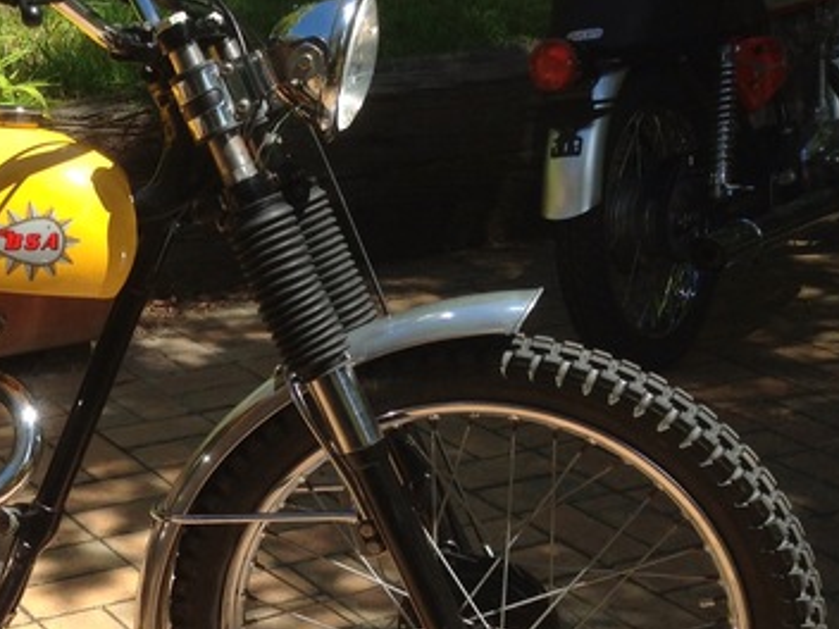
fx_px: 1818
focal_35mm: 75
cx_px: -45
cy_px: 558
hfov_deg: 24.5
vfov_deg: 19.3
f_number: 2.4
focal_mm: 4.13
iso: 50
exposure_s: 1/889
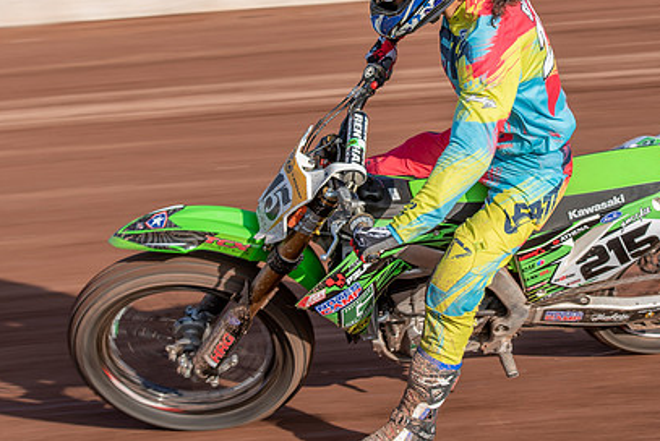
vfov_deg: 11.5
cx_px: 432
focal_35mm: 119
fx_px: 2183
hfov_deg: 17.2
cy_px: 102
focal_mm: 70
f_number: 7.1
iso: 100
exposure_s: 1/200
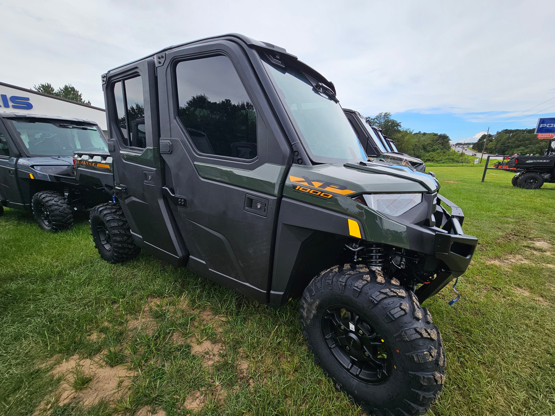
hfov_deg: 106.2
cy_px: 208
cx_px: 278
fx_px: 208
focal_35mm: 13
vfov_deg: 89.9
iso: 50
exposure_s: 1/1538
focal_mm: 2.2
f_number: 2.2
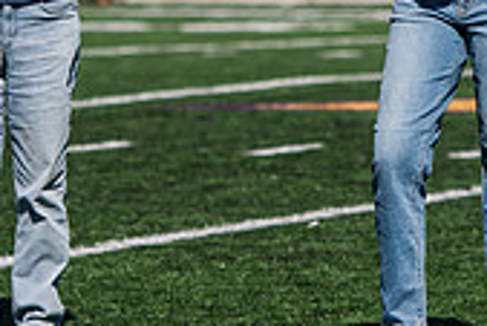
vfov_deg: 3.1
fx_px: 6038
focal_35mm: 446
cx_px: 444
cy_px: -85
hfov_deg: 4.6
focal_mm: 130
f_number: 3.5
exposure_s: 1/1600
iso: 80
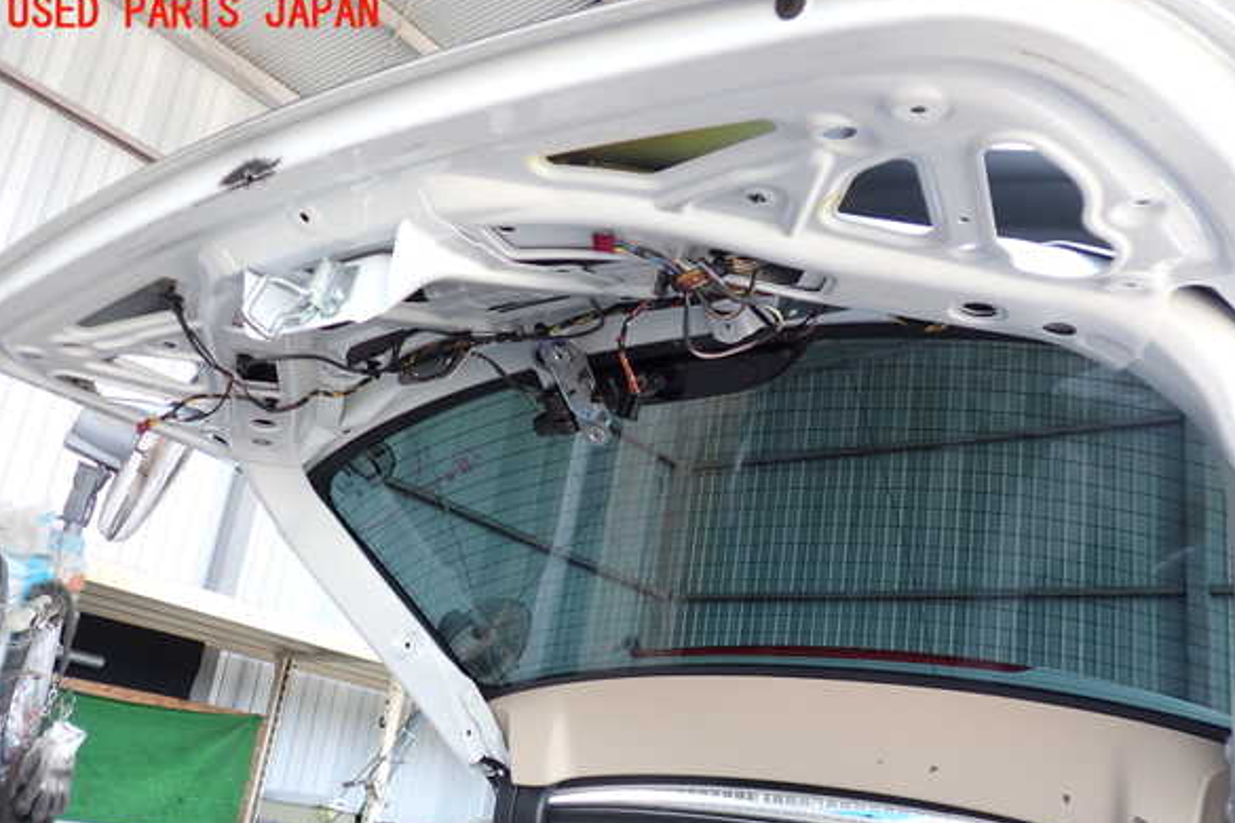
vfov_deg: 41.0
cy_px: 462
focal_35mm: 32
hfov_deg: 58.7
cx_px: 629
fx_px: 1098
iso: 100
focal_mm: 5.4
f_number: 2.3
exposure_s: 1/60
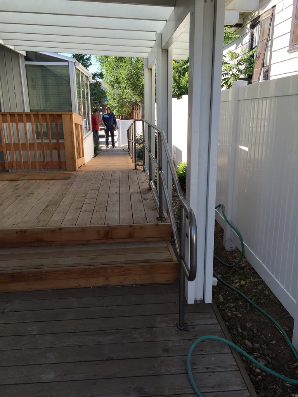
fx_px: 333
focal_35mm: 29
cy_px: 198
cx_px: 149
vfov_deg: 61.7
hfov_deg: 48.2
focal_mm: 4.15
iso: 32
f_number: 2.2
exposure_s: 1/565
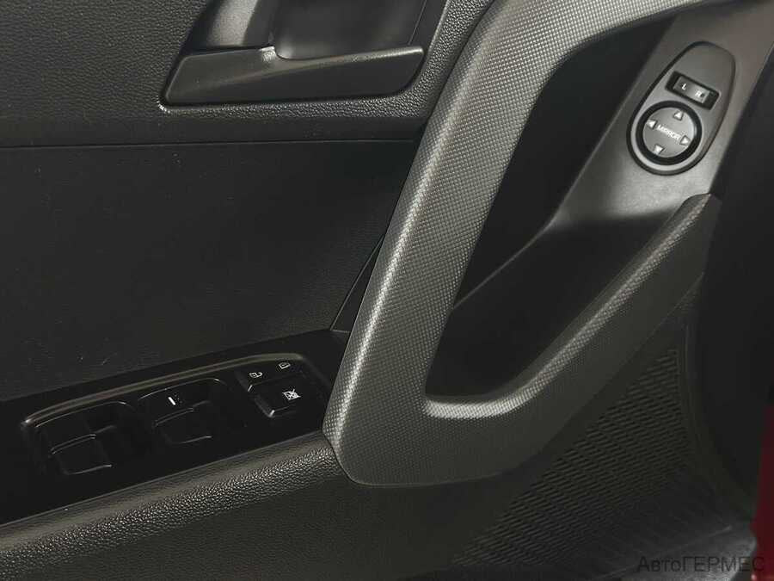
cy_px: 290
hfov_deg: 39.7
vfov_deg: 30.3
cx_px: 387
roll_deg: +0.8
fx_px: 1073
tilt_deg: -28.1
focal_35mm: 48
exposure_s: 1/33
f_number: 1.78
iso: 400
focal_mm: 6.86
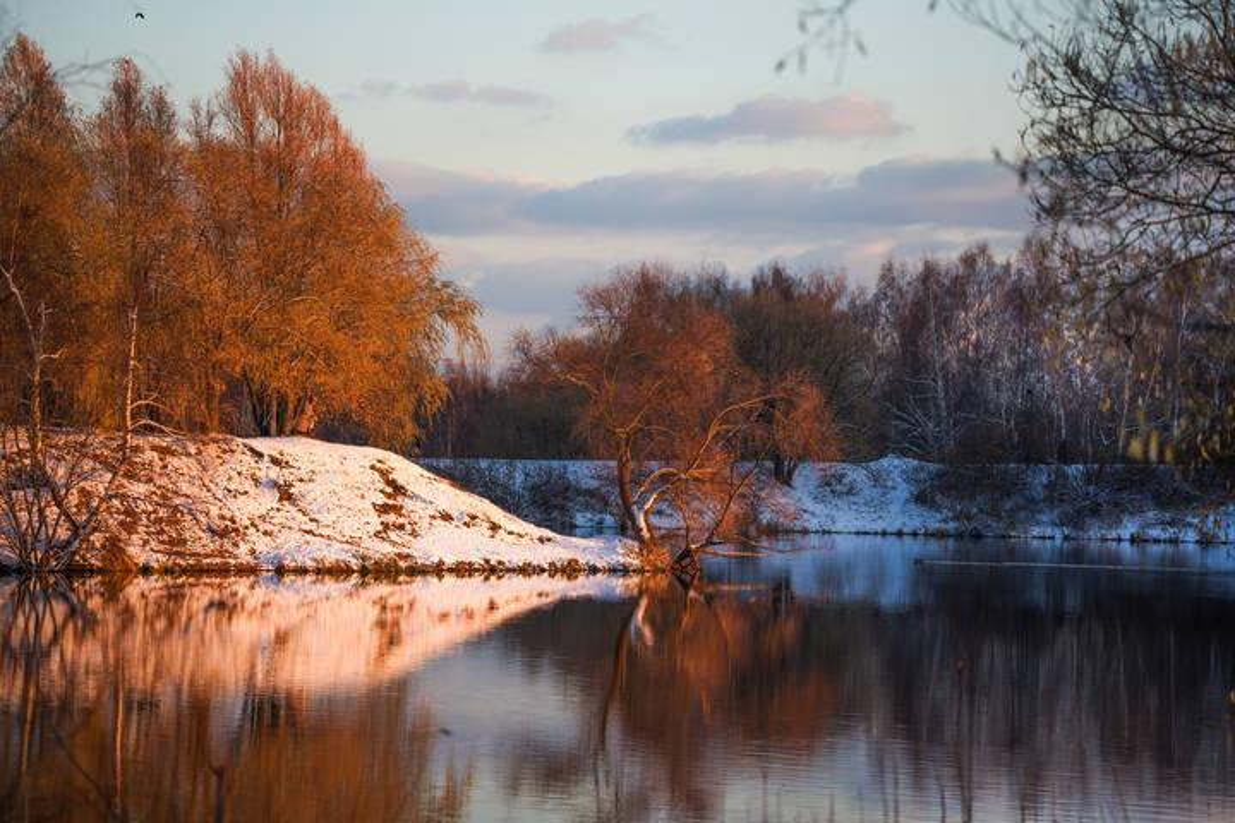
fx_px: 5145
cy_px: 412
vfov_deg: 9.1
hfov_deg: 13.7
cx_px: 618
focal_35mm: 150
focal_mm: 150
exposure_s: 1/1000
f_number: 5
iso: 1000
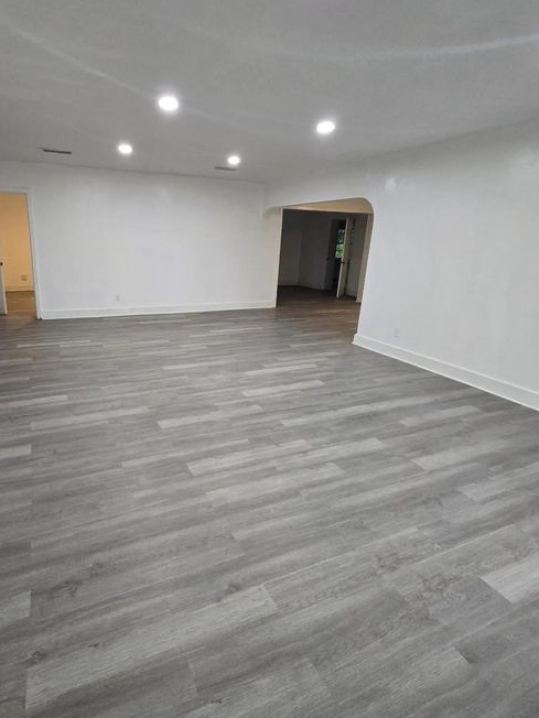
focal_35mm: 17
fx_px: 353
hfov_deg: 73.2
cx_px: 195
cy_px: 339
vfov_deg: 90.9
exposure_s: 1/60
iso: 250
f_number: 2.2
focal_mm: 1.7
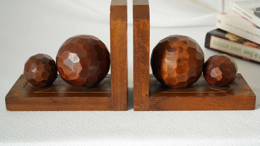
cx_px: 130
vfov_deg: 19.7
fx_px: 421
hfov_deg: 34.4
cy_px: 68
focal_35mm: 61
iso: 800
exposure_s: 1/25
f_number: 6.3
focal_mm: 38
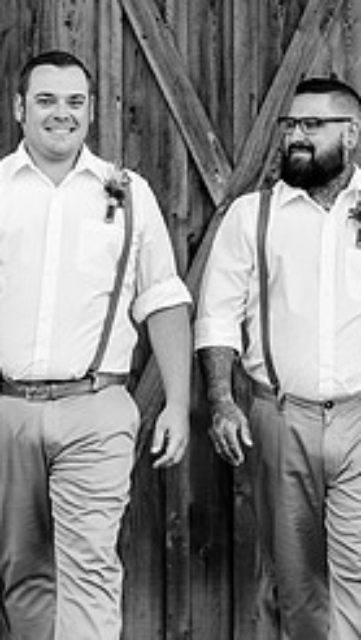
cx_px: 91
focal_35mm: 258
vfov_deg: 8.3
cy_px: 232
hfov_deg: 4.7
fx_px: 4375
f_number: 4
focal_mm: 91
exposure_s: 1/250
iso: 125
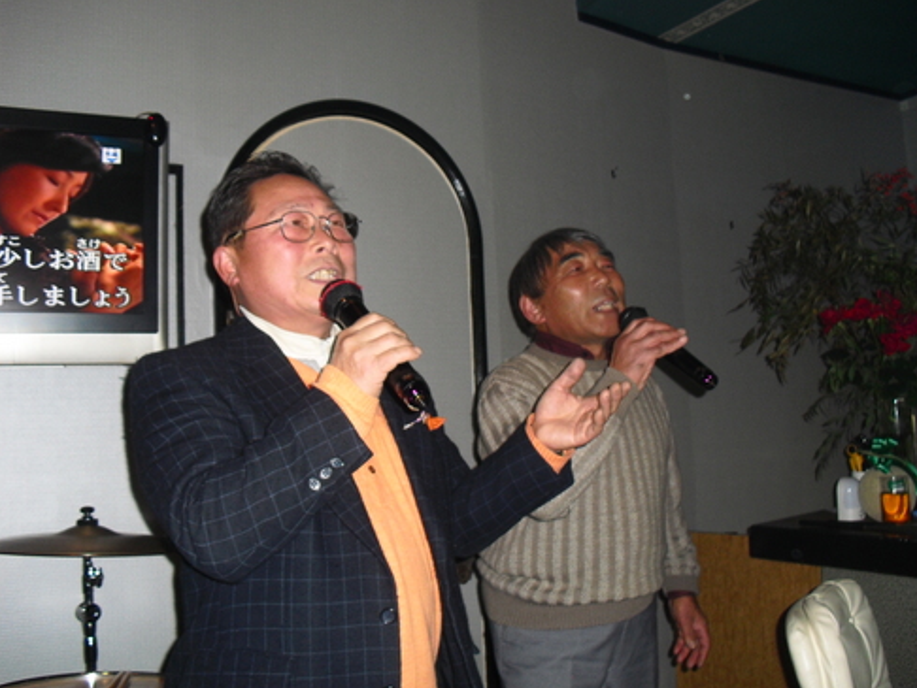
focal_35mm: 37
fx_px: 981
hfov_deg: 50.1
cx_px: 462
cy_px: 336
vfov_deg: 38.7
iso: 200
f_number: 3.1
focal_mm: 6.3
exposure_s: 1/60
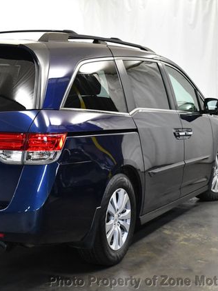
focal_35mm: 73
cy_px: 147
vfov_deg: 26.7
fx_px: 614
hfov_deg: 19.9
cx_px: 40
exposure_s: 1/125
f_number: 4
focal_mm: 25
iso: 1800
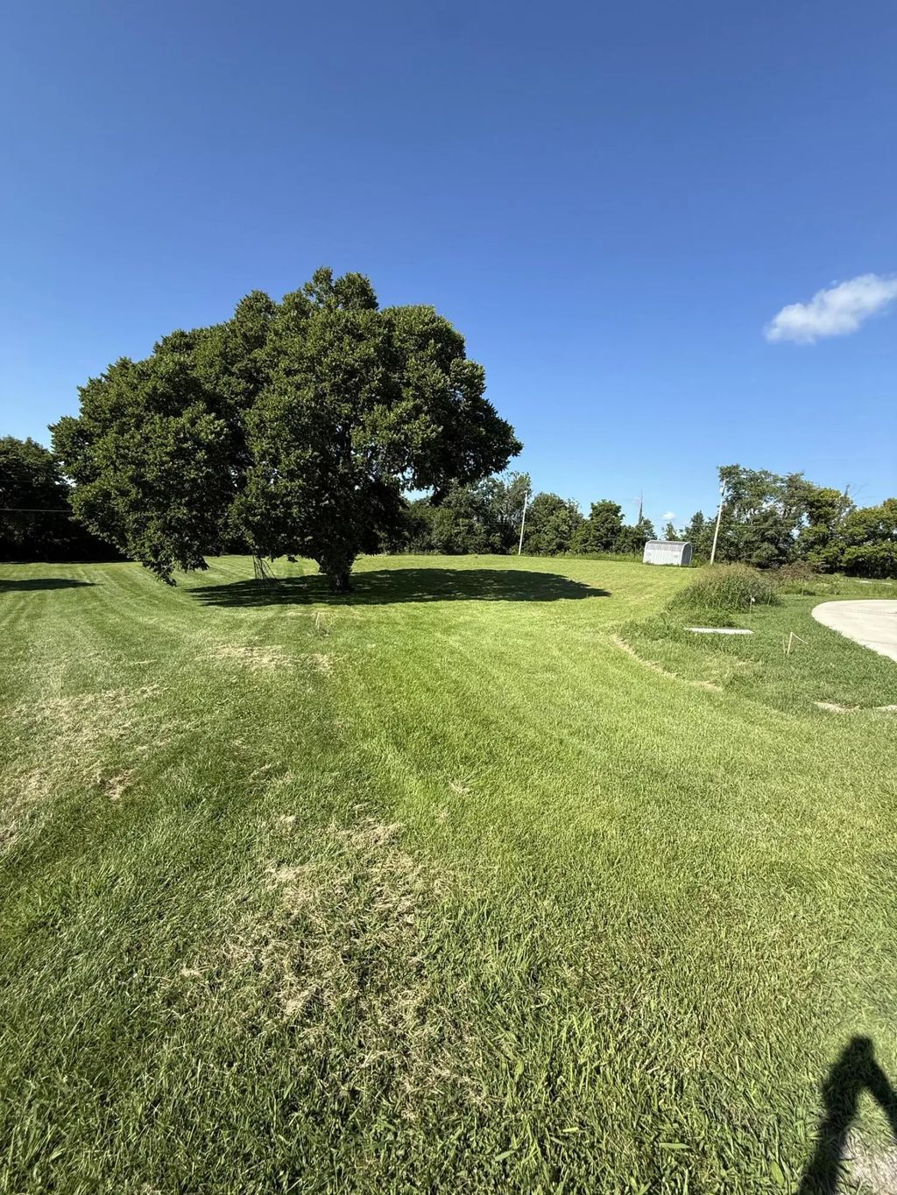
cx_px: 448
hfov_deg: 85.7
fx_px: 484
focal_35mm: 14
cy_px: 598
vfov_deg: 102.1
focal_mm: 2.22
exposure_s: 1/1235
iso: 50
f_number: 2.2
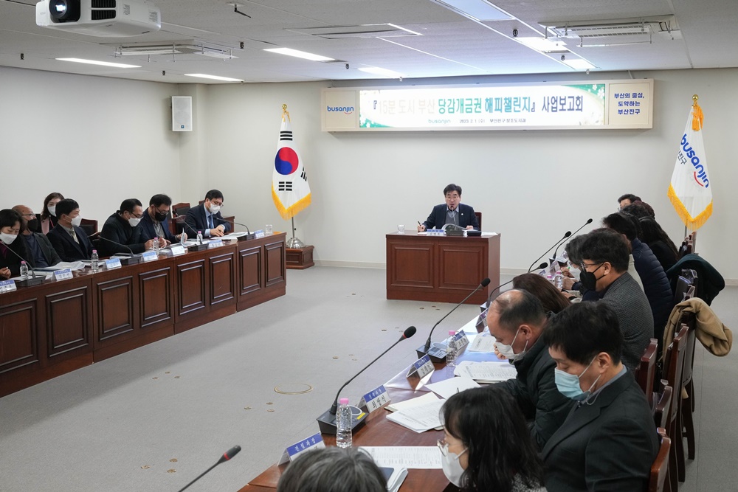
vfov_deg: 31.2
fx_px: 882
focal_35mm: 43
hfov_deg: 45.4
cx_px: 369
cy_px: 246
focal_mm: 43
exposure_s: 1/100
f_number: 8
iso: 3200
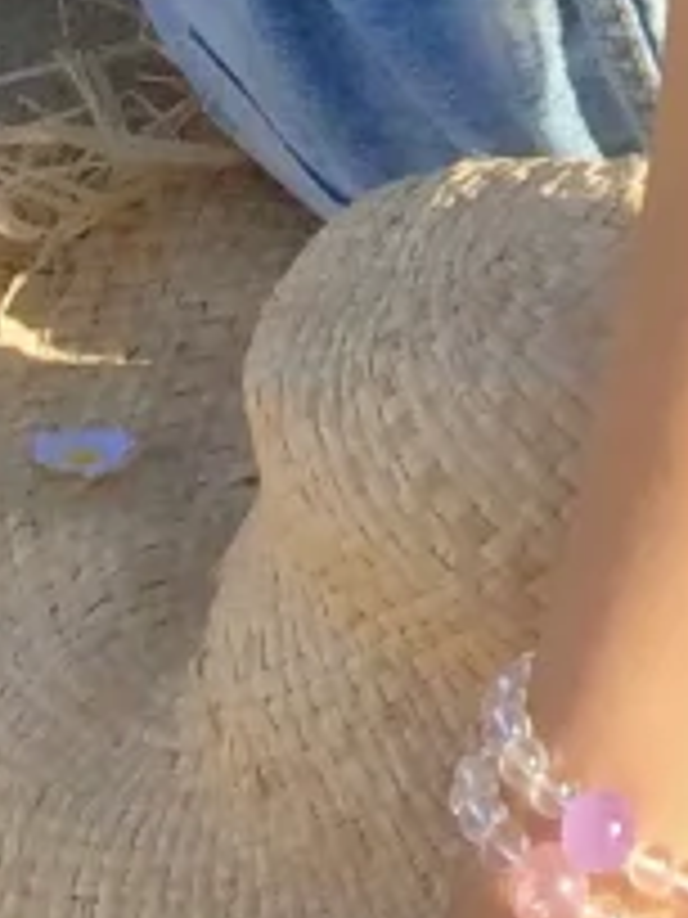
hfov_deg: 7.0
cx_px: 1430
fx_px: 5433
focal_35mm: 205
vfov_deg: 8.2
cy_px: -1796
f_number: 2.2
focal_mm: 4.15
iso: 32
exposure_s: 1/1709
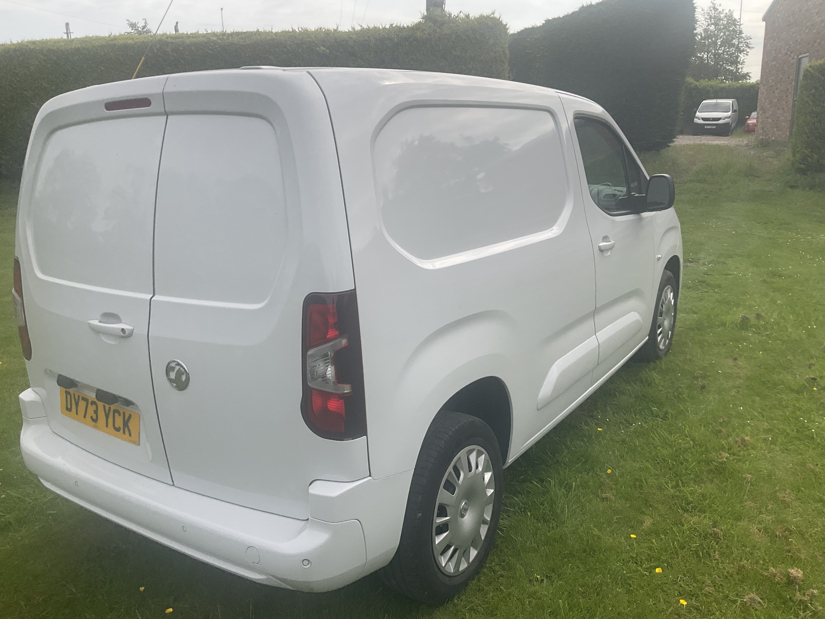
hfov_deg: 61.7
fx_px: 691
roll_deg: +1.0
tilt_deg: -12.4
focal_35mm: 29
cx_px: 412
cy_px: 310
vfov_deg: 48.2
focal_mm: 3
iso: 16
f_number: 1.8
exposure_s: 1/1730
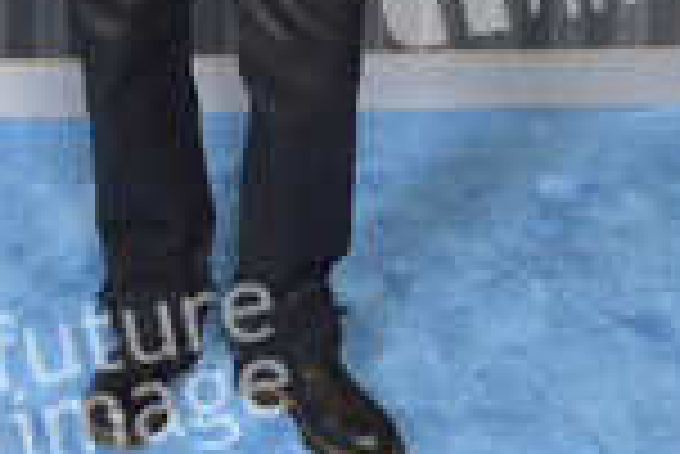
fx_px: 2099
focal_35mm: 111
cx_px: 191
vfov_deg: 11.7
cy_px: -283
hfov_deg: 18.3
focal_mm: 42
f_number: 6.3
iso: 2500
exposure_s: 1/250
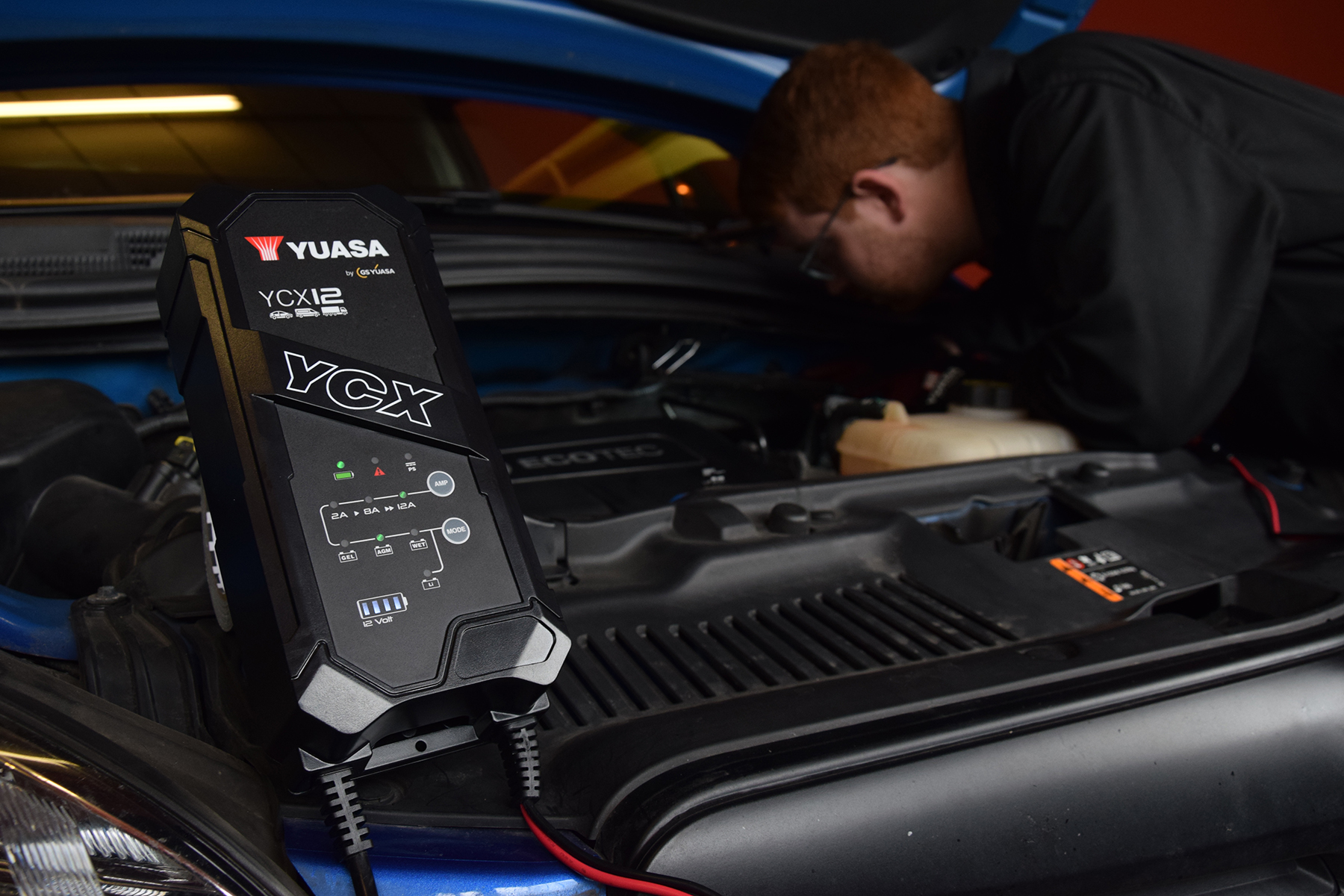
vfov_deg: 41.7
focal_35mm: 32
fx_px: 1176
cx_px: 672
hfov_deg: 59.5
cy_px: 448
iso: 800
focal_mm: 21
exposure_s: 1/125
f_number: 6.3
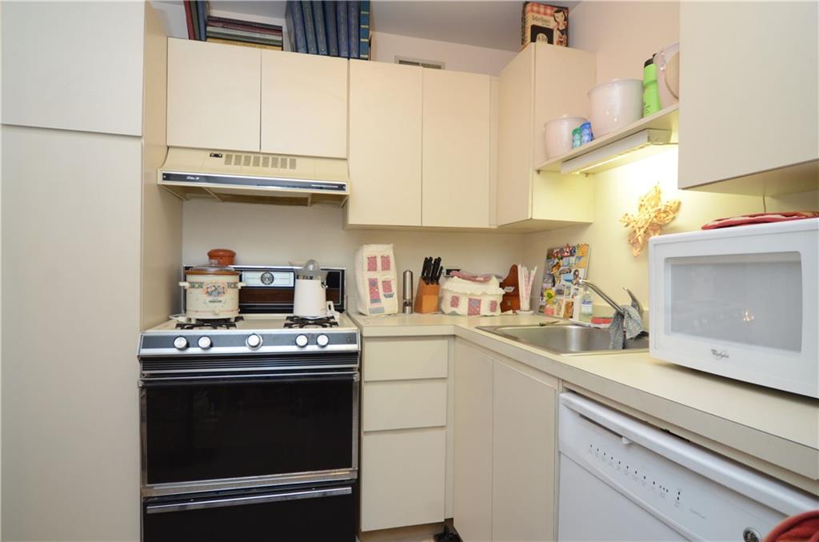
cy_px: 271
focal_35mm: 18
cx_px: 410
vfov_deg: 67.1
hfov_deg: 90.2
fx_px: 408
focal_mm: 12
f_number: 5.6
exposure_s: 1/50
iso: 800
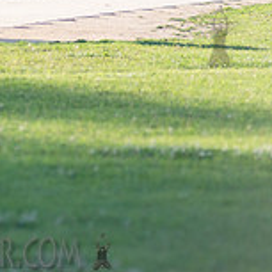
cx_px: -11
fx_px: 4454
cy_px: -51
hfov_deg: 3.5
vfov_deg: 3.5
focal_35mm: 501
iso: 400
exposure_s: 1/2500
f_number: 2.8
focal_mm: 155
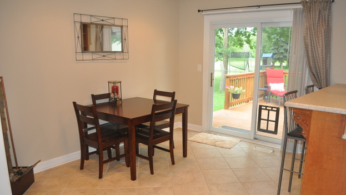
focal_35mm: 29
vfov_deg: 40.2
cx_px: 177
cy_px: 100
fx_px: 266
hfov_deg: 66.0
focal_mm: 18
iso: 800
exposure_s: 1/60
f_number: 3.5
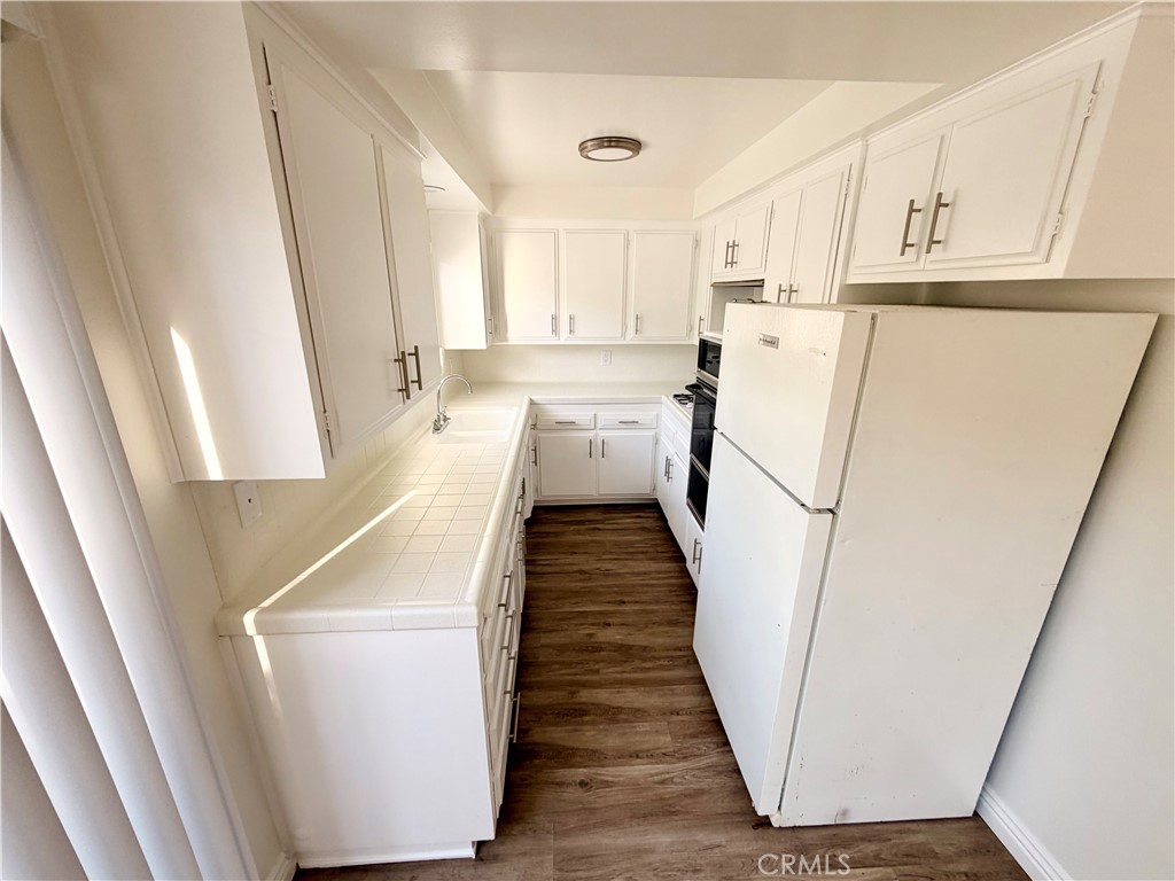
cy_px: 440
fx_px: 475
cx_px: 588
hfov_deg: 102.1
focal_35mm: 14
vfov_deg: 85.7
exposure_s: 1/121
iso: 80
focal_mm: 2.22
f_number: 2.2
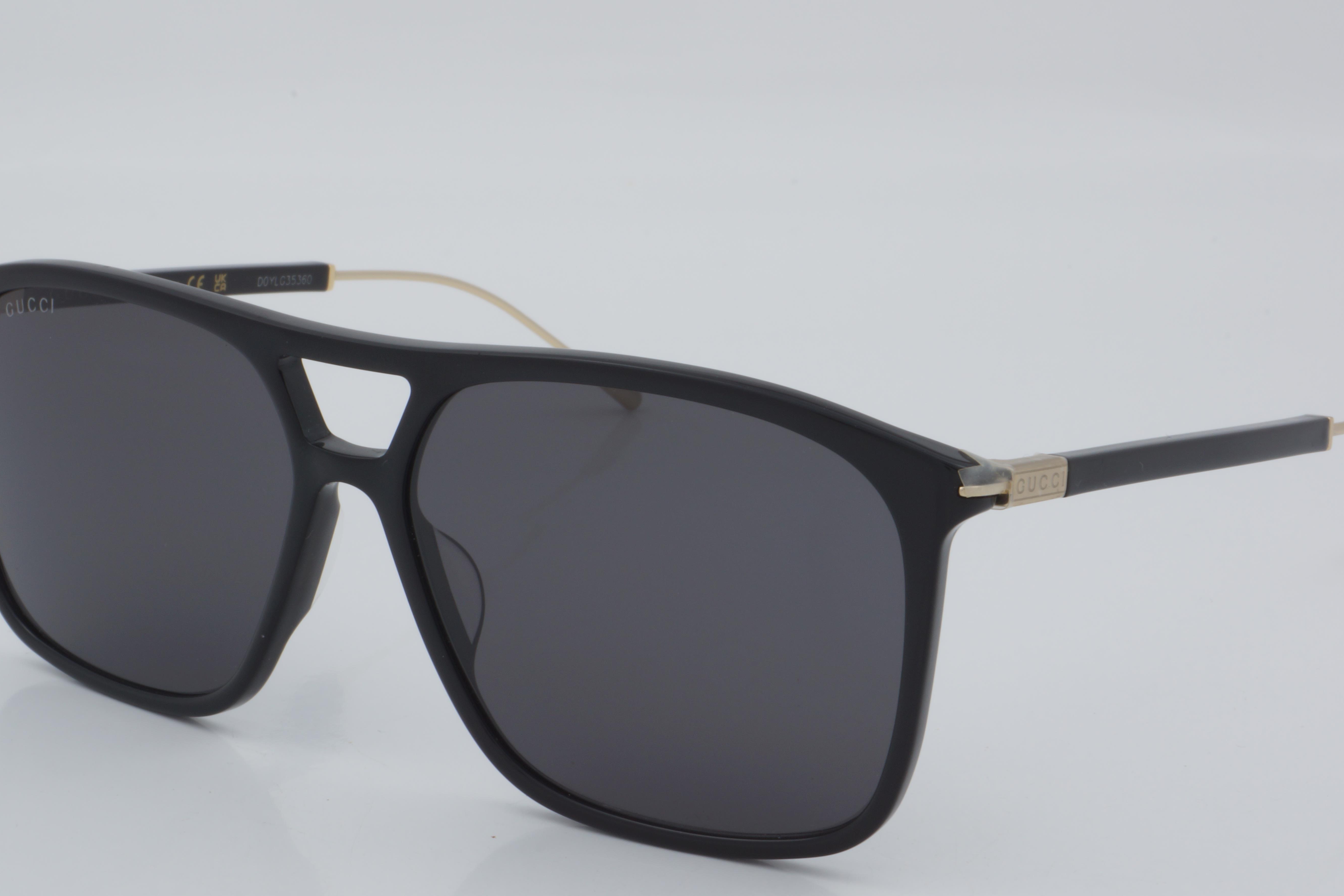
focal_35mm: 85
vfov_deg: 16.1
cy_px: 483
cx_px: 663
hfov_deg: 23.9
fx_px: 3173
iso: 100
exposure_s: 1/4
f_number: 32
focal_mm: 50
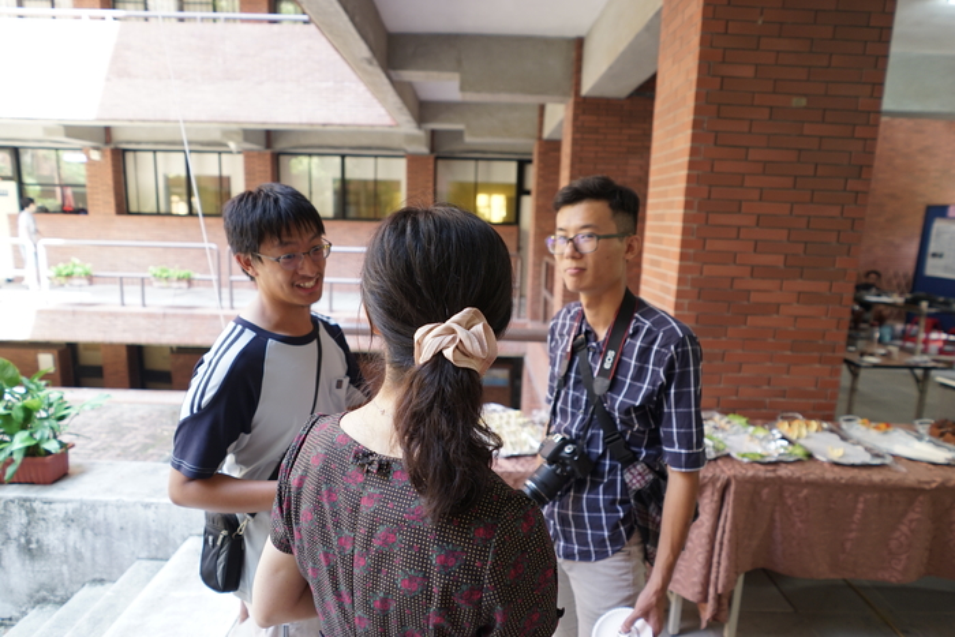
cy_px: 318
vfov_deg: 59.5
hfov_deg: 81.2
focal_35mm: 21
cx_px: 478
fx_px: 557
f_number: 3.2
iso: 400
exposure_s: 1/60
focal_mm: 21
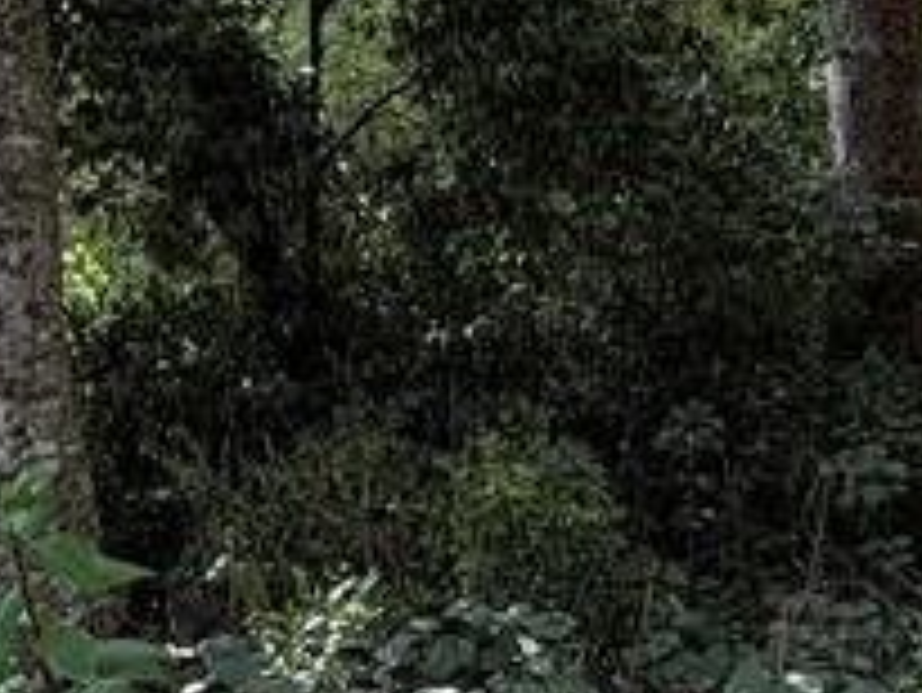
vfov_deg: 21.0
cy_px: 459
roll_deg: +3.2
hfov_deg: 27.7
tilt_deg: -4.8
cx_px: 504
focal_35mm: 70
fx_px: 1866
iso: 50
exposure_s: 1/130
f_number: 2.2
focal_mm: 2.22
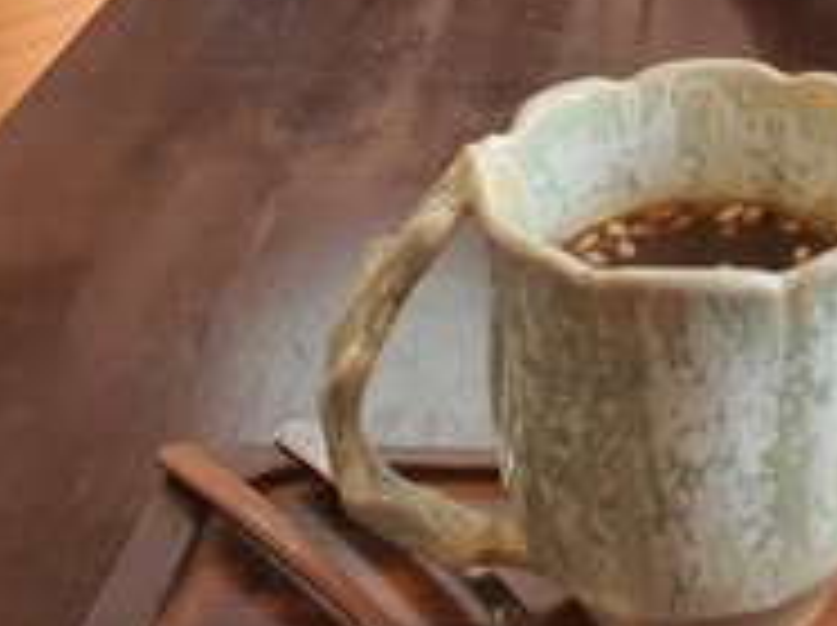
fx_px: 2028
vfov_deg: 16.2
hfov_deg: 22.6
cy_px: -284
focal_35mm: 84
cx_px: 796
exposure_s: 1/120
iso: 250
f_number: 2.4
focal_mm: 4.3
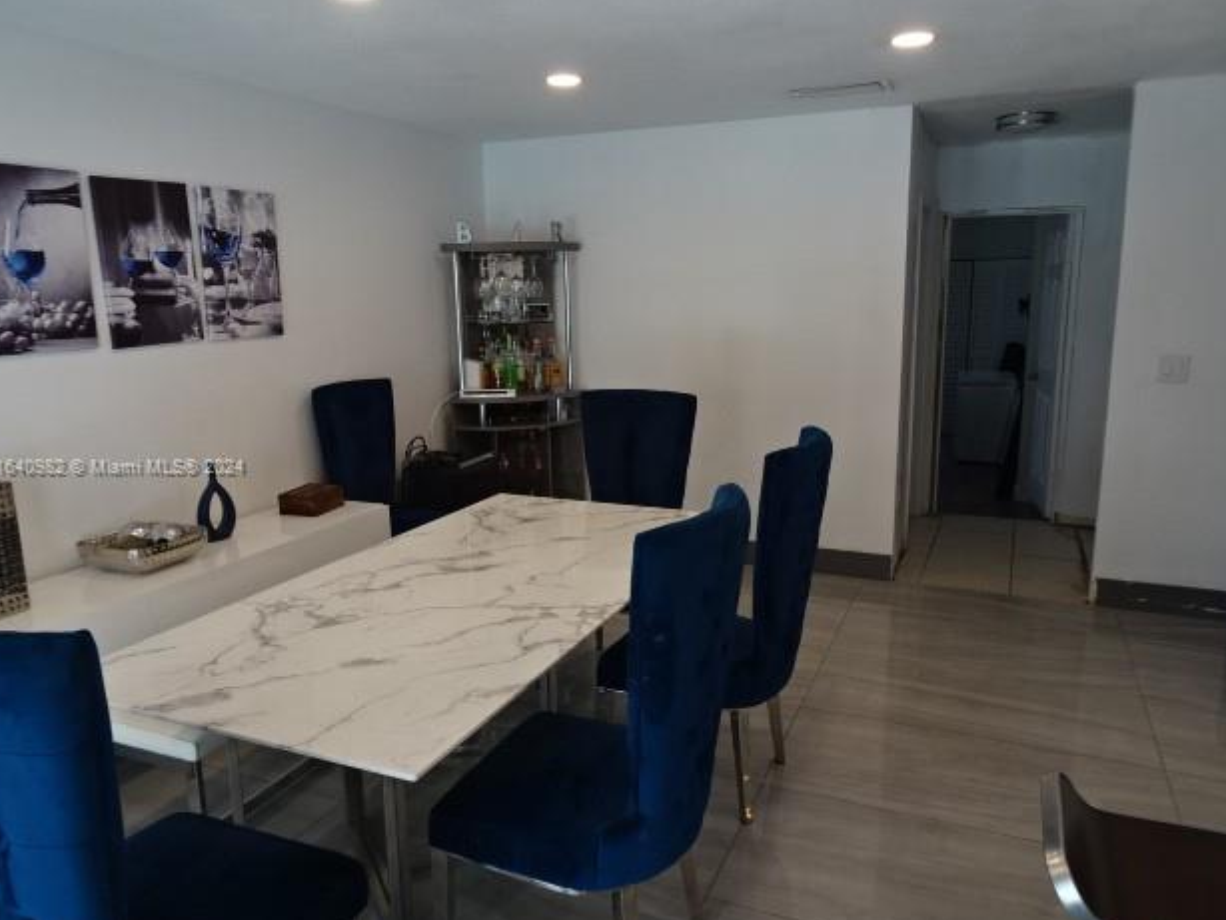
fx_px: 886
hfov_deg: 69.4
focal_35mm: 25
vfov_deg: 54.9
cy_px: 469
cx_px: 607
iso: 80
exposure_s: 1/30
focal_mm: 4.1
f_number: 3.5
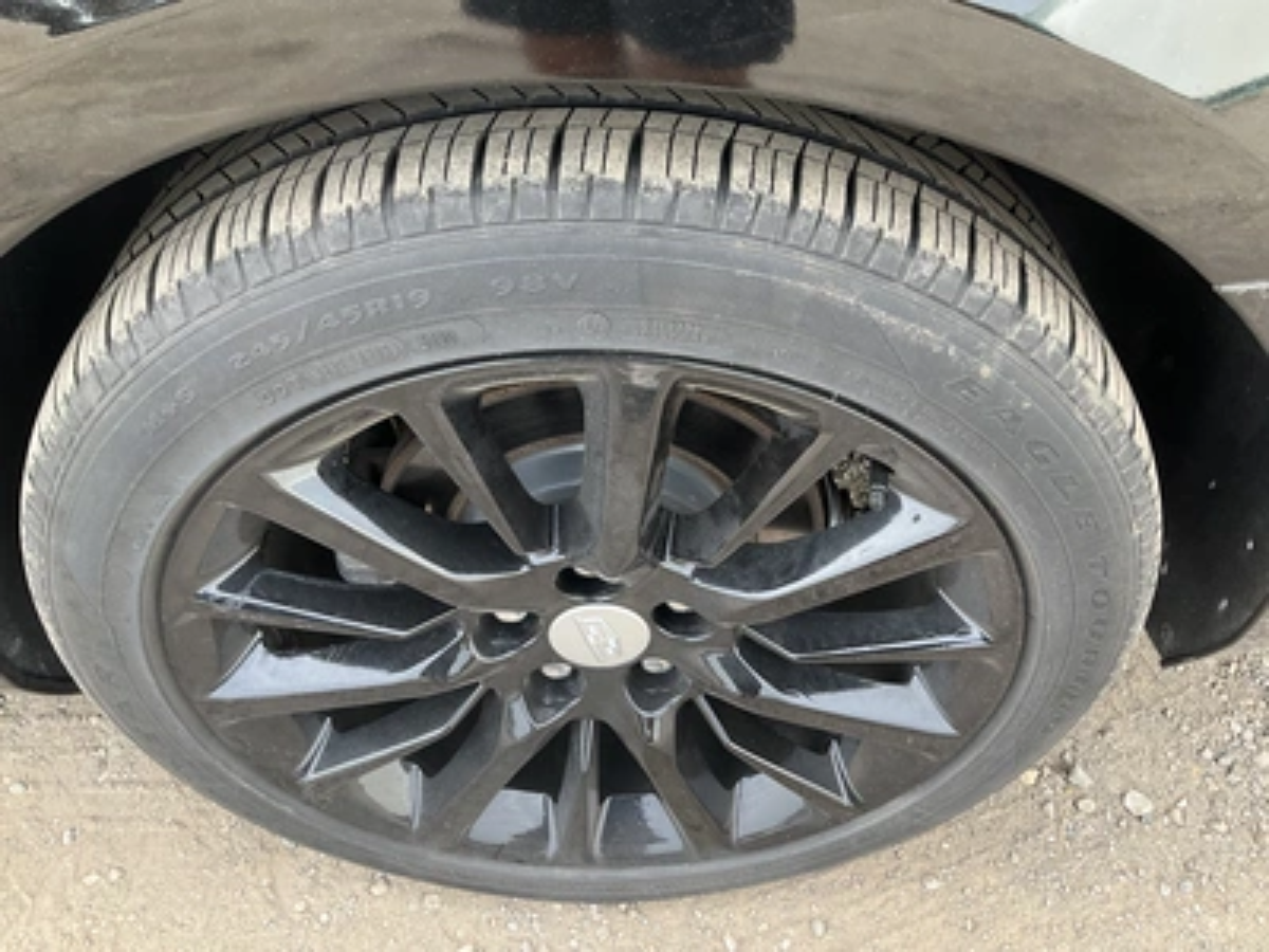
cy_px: 476
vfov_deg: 48.2
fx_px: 1063
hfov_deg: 61.7
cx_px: 634
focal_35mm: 29
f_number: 1.8
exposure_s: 1/125
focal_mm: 3
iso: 32
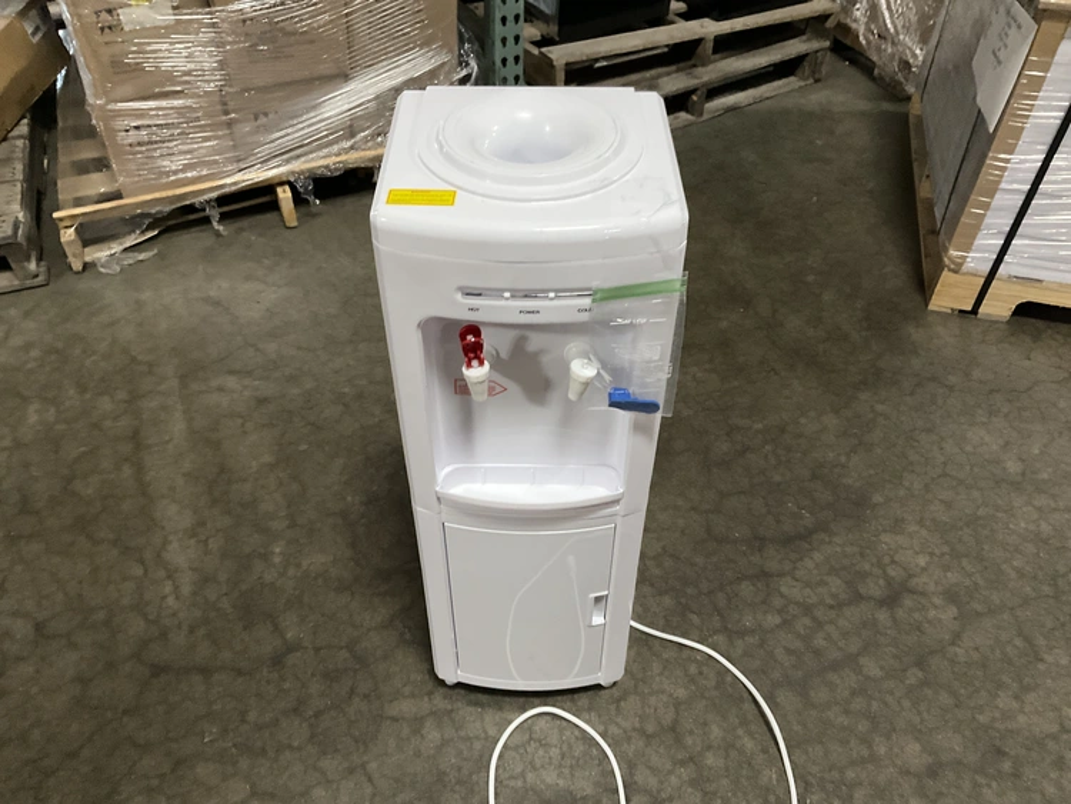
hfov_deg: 61.6
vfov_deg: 48.3
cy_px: 402
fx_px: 898
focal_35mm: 29
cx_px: 536
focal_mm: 3
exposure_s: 1/30
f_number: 1.8
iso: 250
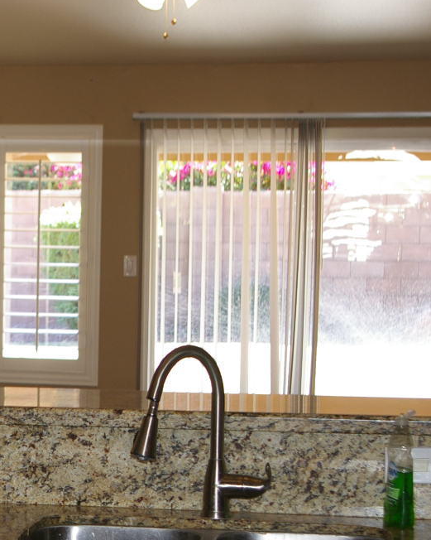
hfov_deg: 13.1
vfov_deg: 16.5
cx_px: 12
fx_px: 1853
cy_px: 421
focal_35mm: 116
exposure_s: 1/45
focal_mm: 35
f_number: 4.5
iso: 200
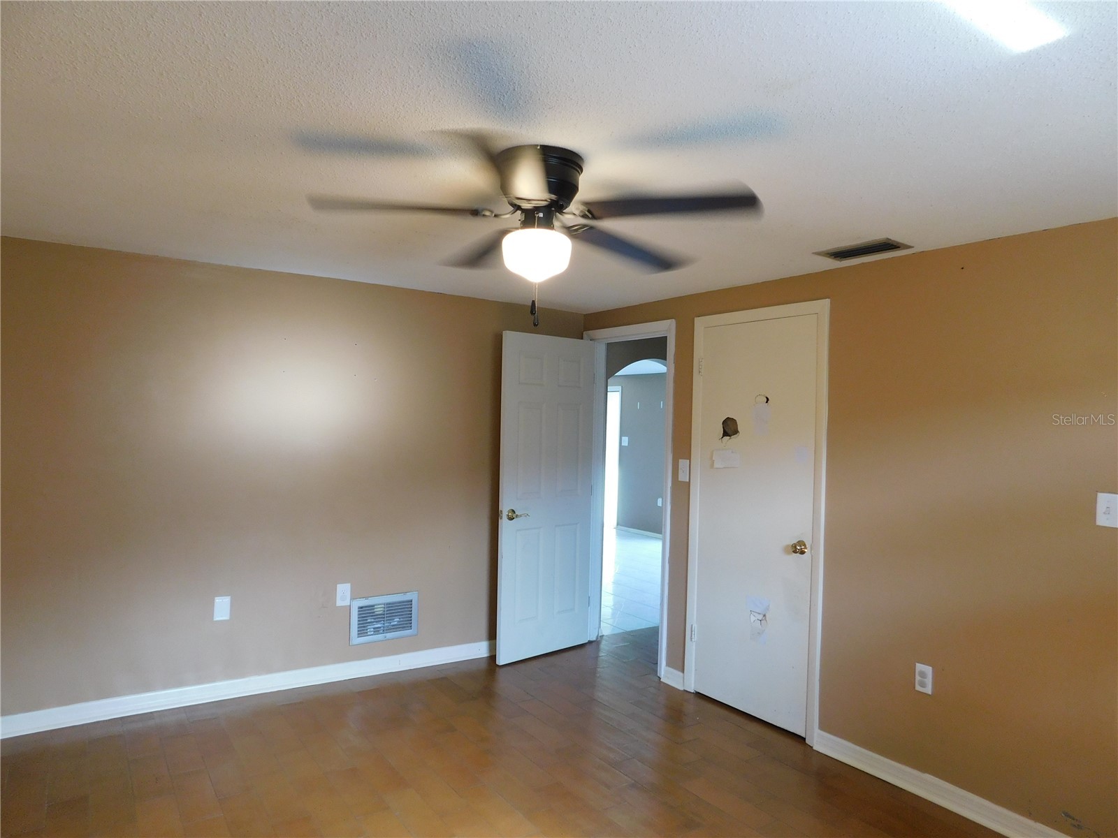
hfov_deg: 73.9
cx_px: 559
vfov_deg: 58.9
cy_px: 419
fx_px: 743
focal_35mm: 23
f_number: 3
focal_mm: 4
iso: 200
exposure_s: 1/30
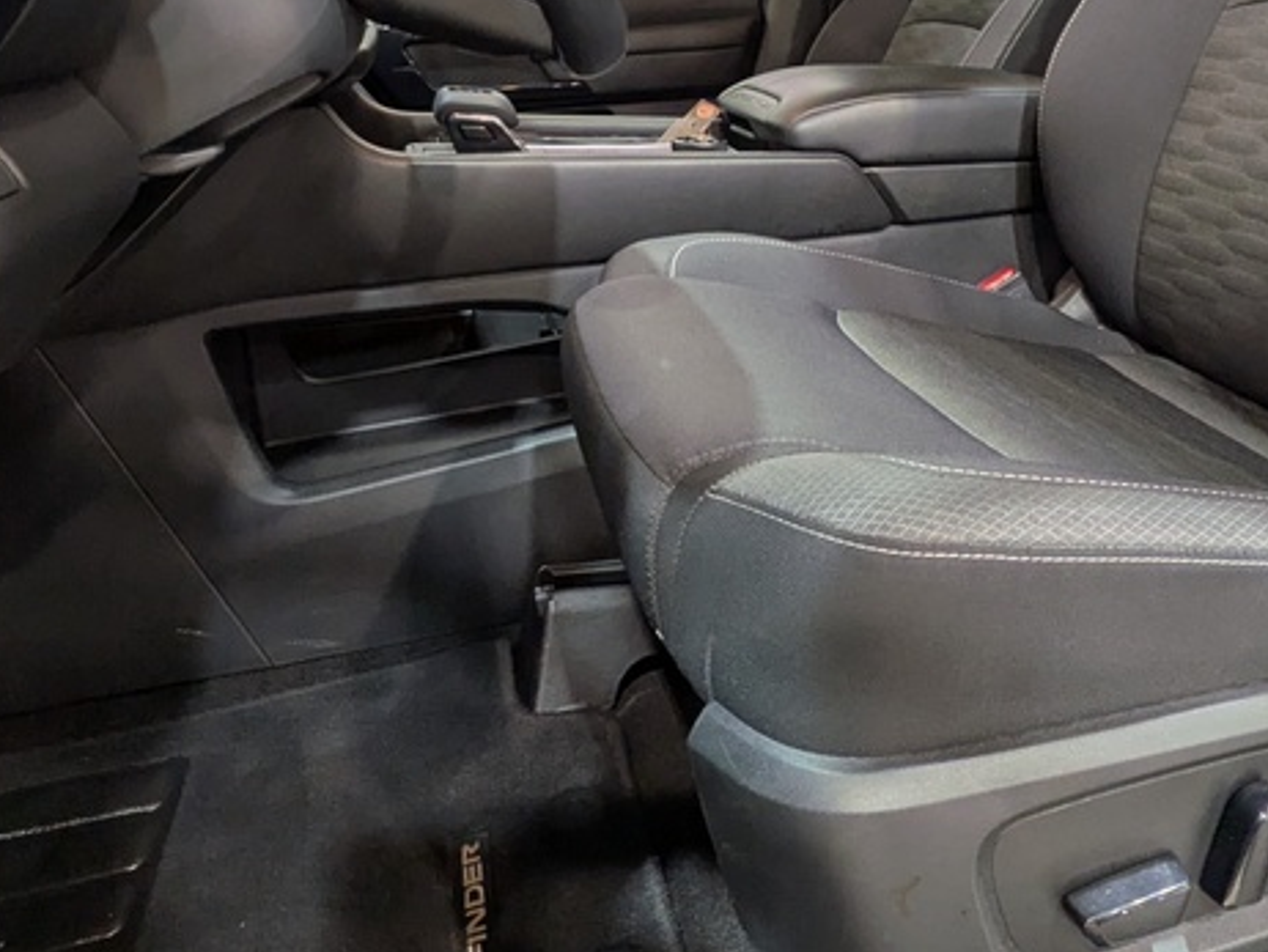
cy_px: 77
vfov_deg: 41.5
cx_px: 708
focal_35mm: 31
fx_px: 1136
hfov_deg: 58.2
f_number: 2.2
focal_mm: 1.83
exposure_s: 1/24
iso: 56
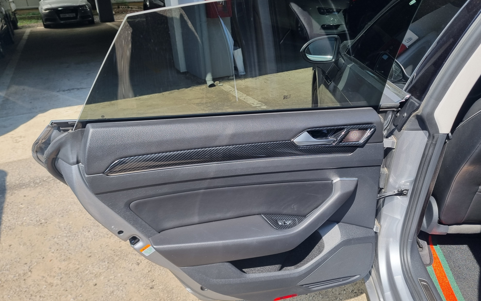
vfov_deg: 44.5
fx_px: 367
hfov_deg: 66.5
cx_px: 243
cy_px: 153
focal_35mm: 28
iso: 50
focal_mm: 5.4
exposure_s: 1/782
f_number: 1.8
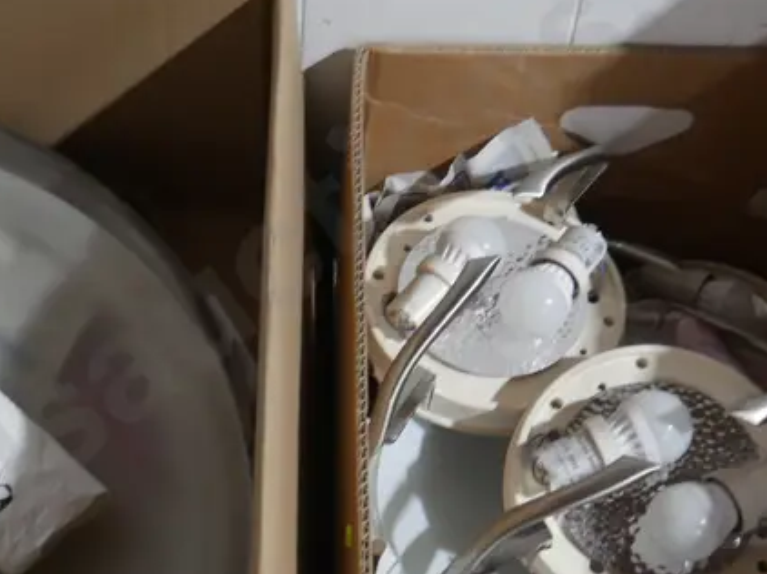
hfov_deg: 28.3
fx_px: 1506
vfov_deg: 21.6
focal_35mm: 68
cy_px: 309
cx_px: 216
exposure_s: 1/60
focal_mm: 14
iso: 800
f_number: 3.5
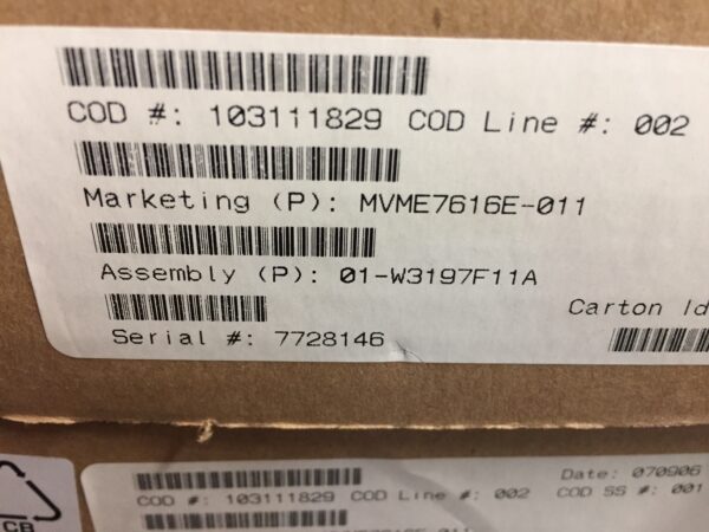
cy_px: 266
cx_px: 354
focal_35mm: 29
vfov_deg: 48.2
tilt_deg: -37.3
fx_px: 594
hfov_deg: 61.7
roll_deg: -3.9
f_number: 2.2
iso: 160
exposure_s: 1/30
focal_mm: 4.15
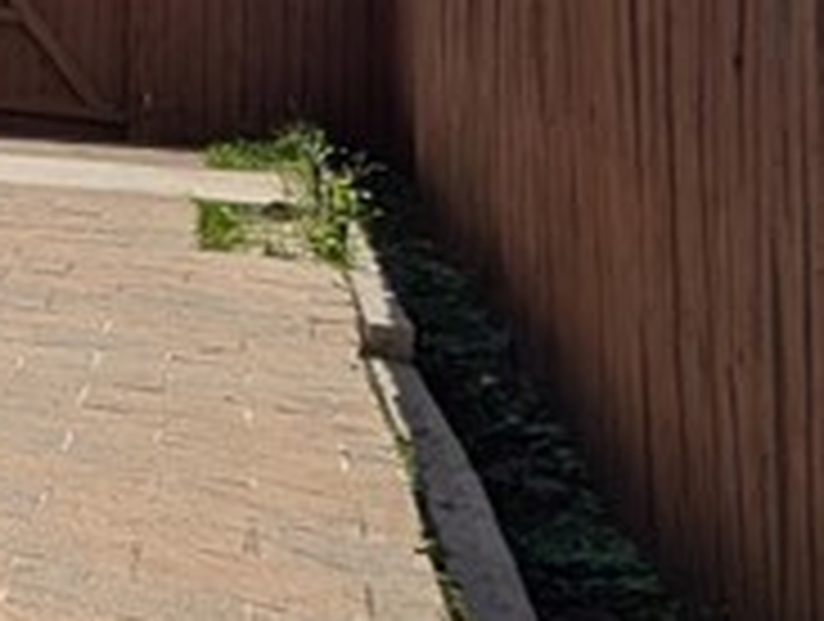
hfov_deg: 13.4
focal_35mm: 67
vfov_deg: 21.2
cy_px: -14
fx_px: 1598
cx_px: -1367
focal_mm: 2.02
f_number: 1.7
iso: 51
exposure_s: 1/4505
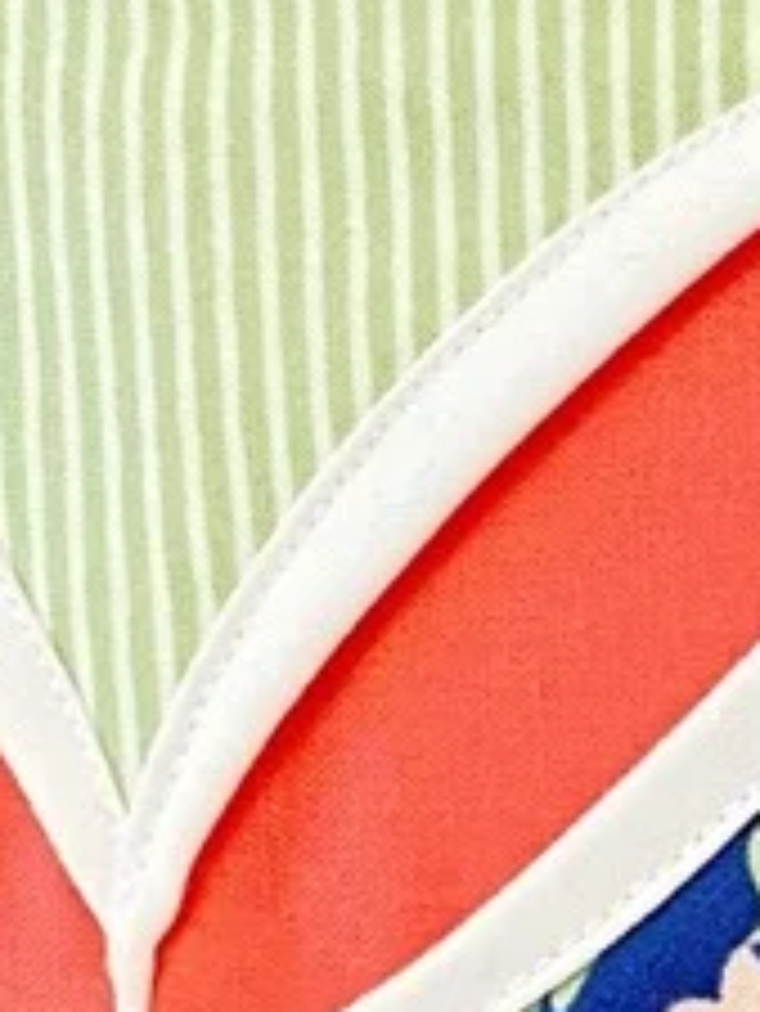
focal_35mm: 173
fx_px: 5060
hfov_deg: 8.3
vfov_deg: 11.4
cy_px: 783
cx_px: 1297
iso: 500
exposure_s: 1/49
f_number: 1.8
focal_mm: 4.25
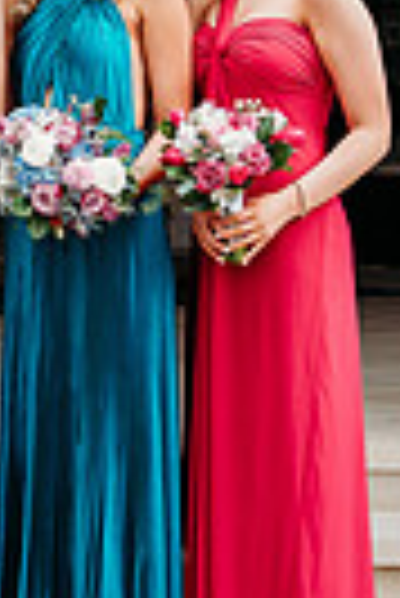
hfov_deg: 7.7
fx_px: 2926
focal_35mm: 176
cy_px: -90
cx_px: -184
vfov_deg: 11.5
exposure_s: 1/320
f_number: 4
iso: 250
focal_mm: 52
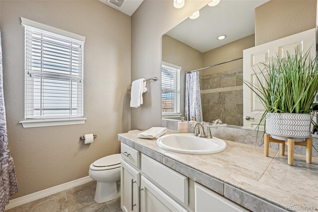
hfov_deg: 104.3
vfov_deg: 81.2
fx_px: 124
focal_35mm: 14
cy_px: 106
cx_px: 159
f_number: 11
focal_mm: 14
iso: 320
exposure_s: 1/15
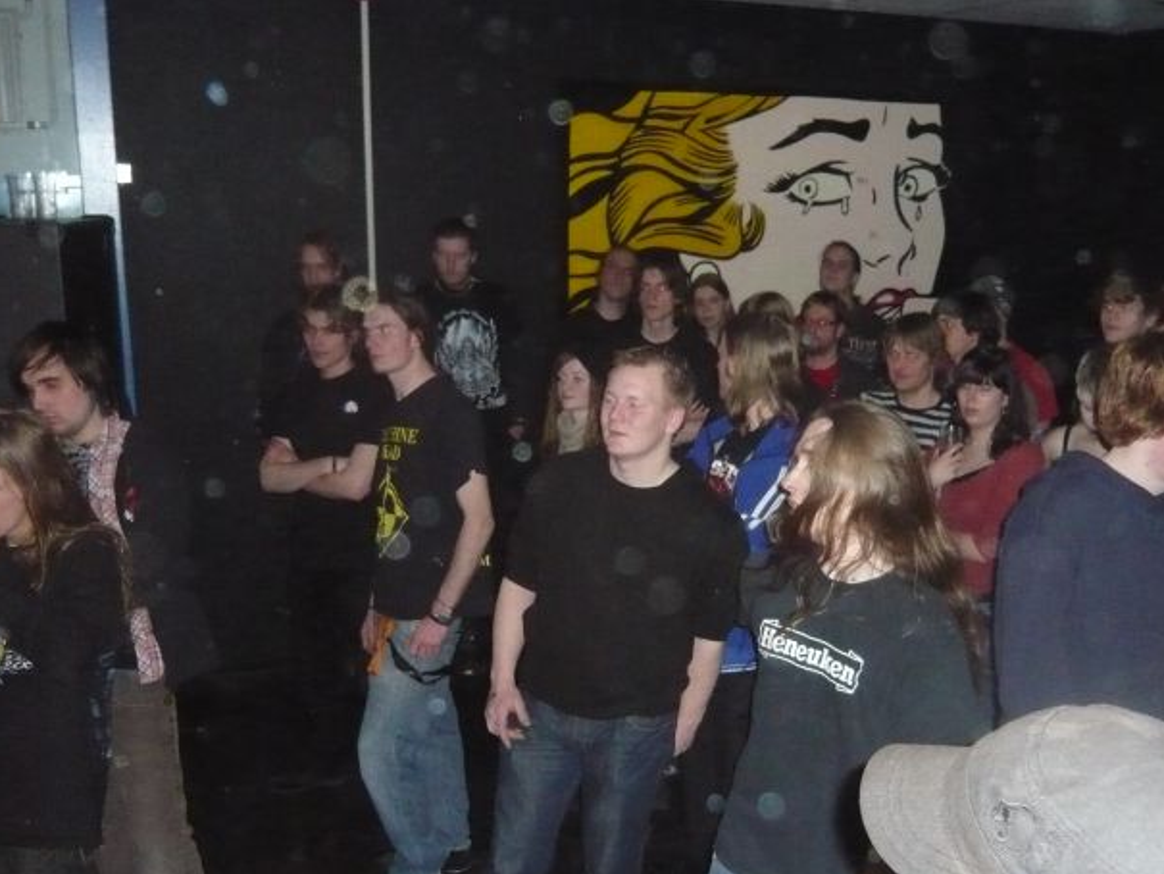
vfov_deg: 38.4
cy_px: 545
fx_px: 1244
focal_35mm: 37
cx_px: 625
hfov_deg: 50.1
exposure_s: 1/30
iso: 640
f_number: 2.8
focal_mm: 4.6
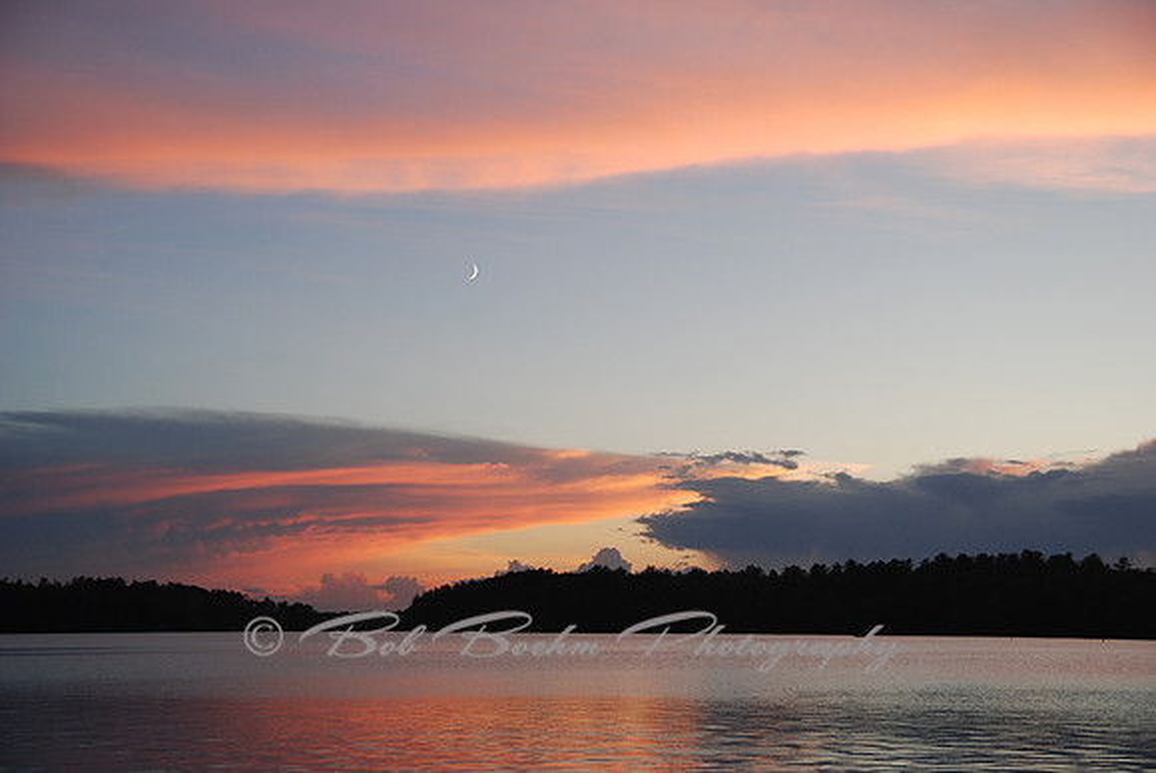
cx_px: 578
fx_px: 1736
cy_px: 386
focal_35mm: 54
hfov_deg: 36.8
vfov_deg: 25.1
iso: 200
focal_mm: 36
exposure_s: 1/50
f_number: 4
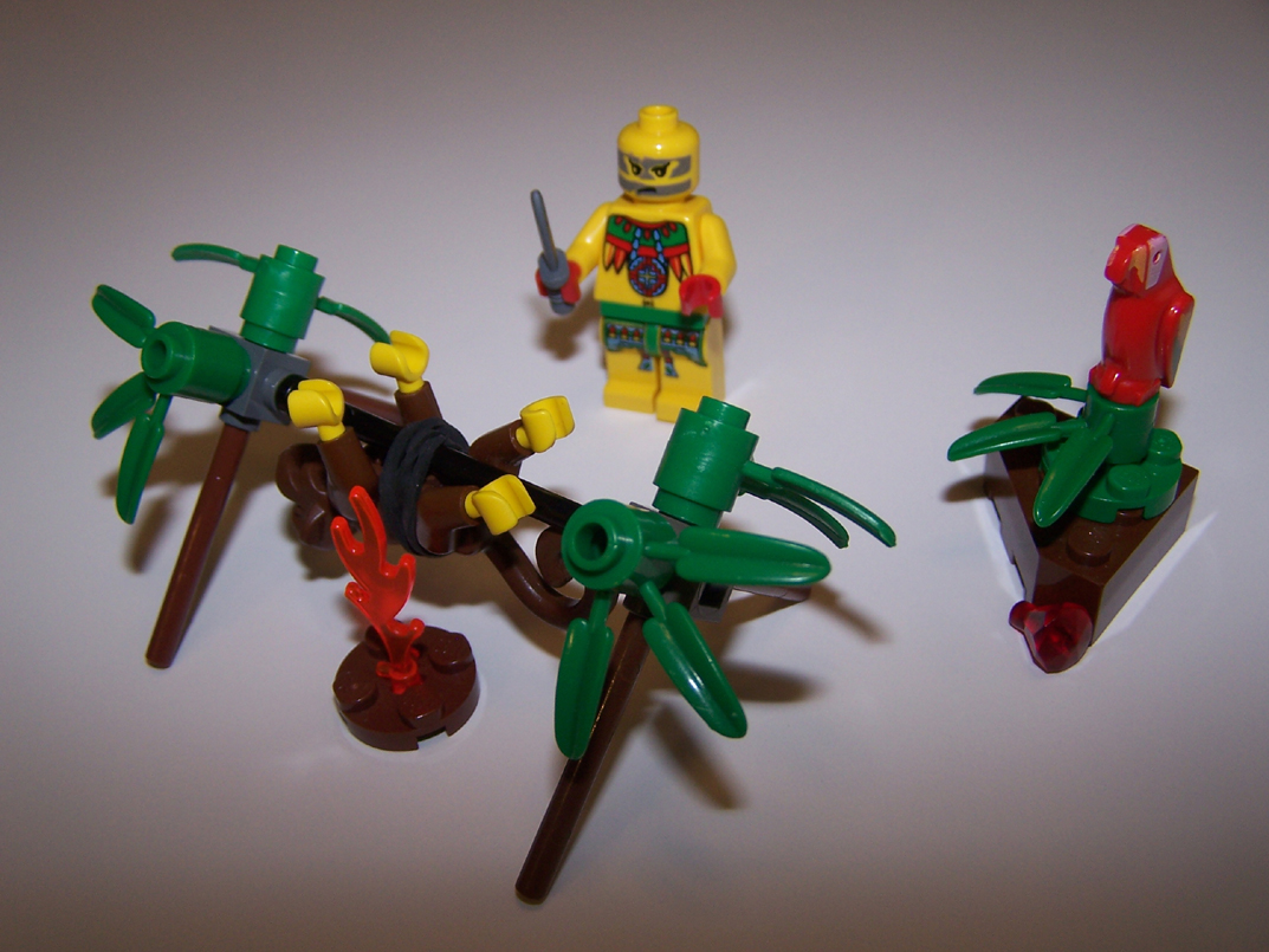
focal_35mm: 38
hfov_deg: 49.0
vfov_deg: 37.7
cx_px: 634
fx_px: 1393
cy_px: 476
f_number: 2.8
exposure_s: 1/60
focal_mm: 6.3
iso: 80
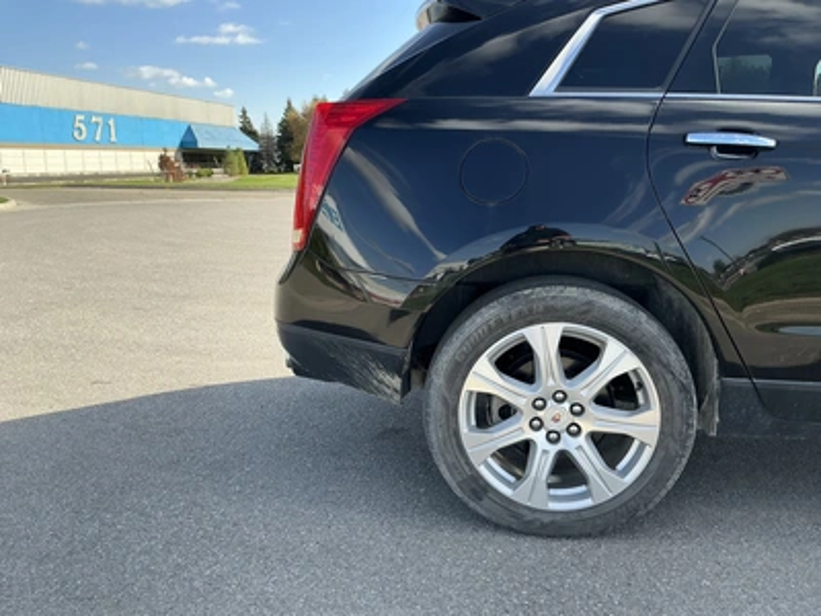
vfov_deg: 49.7
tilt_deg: -9.5
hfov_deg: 63.4
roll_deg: -0.4
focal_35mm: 28
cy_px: 308
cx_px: 410
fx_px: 664
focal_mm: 3
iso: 25
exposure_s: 1/620
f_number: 1.8
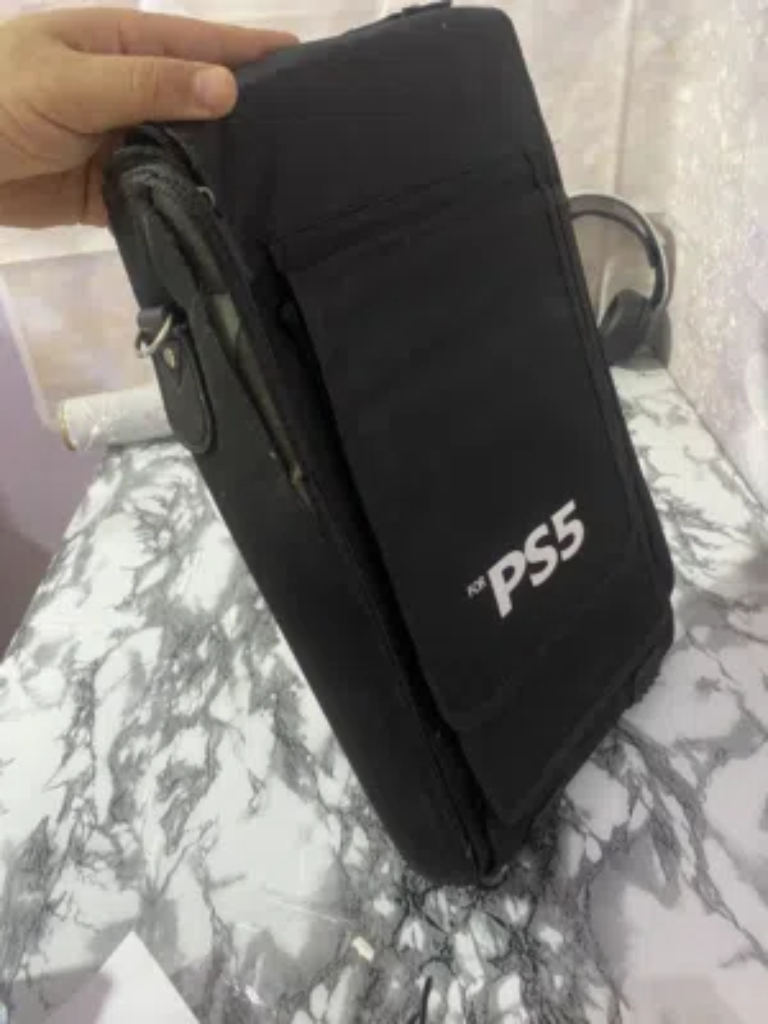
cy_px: 512
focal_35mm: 26
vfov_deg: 67.3
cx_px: 384
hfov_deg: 53.1
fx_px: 769
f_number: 1.8
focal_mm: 4.25
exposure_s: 1/30
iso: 640
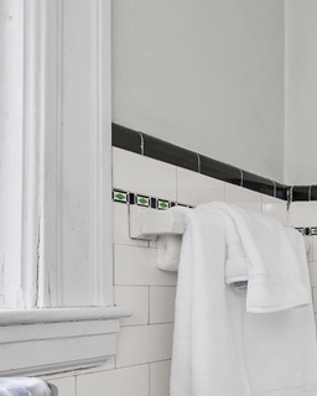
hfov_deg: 22.5
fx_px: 493
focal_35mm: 42
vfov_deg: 42.9
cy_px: 279
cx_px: 558
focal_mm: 14
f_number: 5.6
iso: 320
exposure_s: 1/100
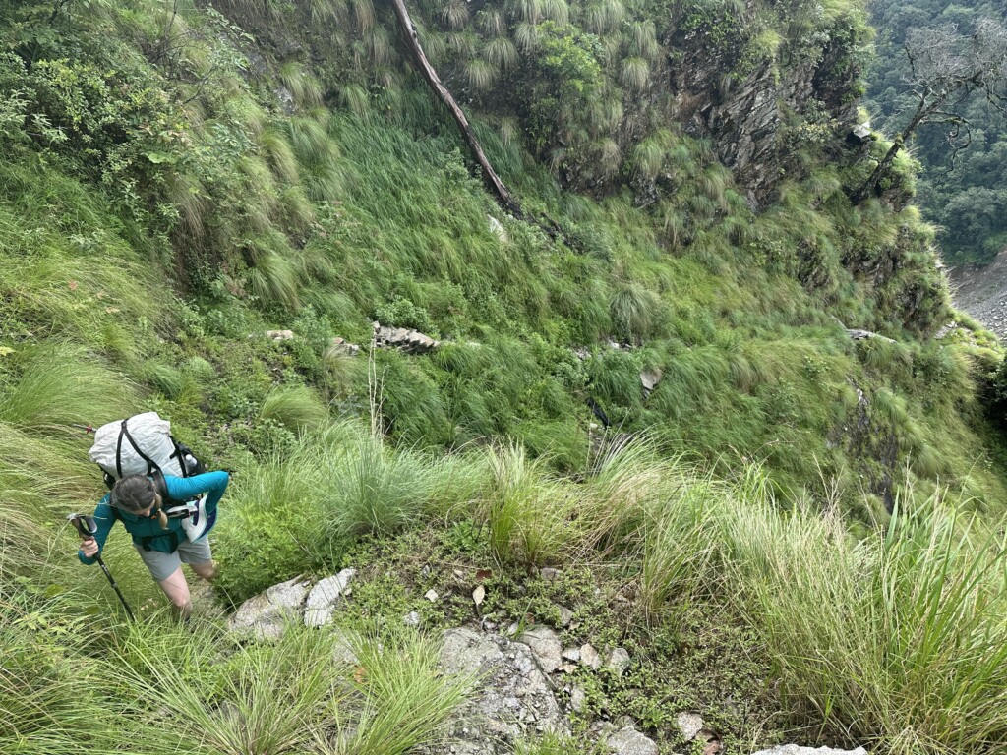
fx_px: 698
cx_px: 504
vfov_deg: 56.8
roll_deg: +2.1
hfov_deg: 71.6
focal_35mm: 24
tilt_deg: -33.3
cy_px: 378
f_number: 1.78
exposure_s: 1/1157
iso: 80
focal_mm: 6.86
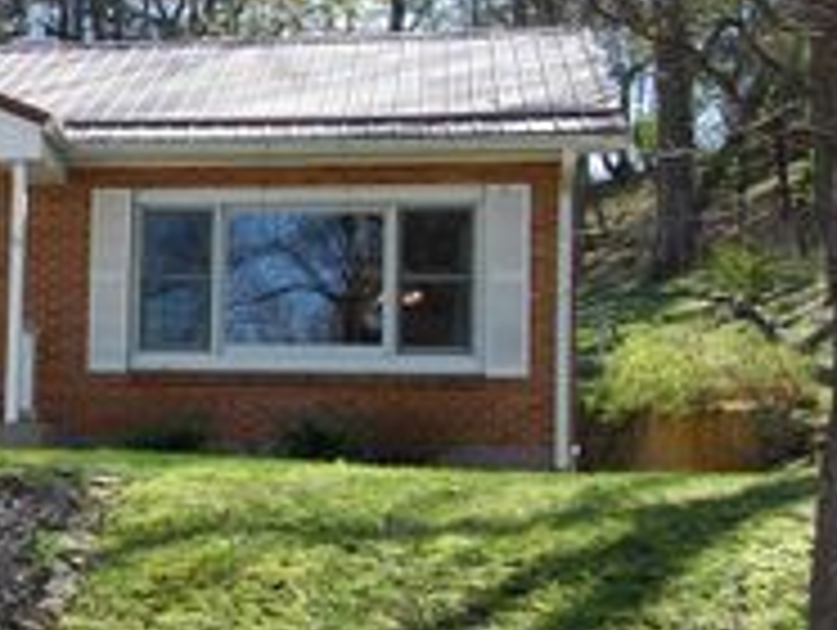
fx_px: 2058
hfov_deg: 21.4
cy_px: 320
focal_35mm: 85
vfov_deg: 17.4
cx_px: -153
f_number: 7.1
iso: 200
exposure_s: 1/200
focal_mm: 22
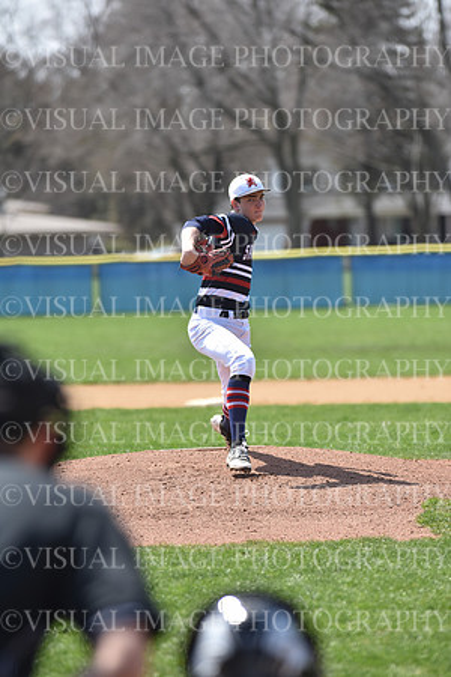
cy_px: 338
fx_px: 4932
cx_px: 226
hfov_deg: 5.2
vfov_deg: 7.8
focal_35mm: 262
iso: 400
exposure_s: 1/4000
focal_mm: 175
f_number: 2.8
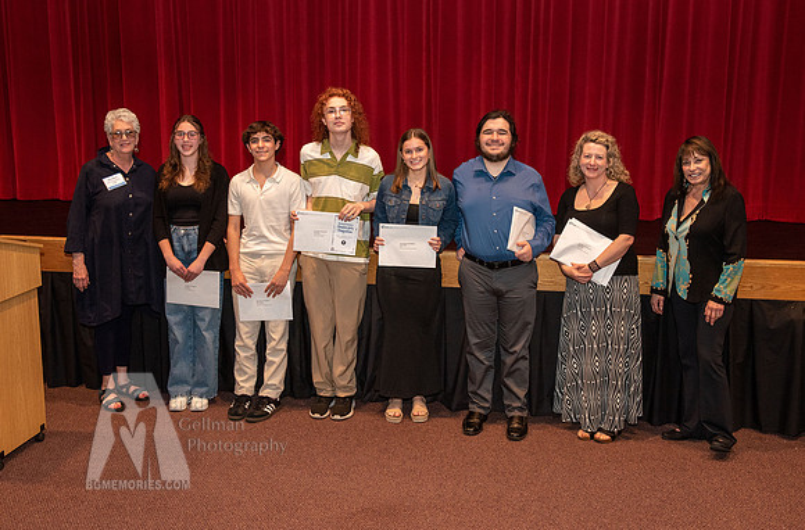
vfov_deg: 31.8
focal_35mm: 42
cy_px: 237
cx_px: 388
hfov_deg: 46.8
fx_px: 929
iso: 1600
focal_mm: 38
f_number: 4.5
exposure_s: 1/100
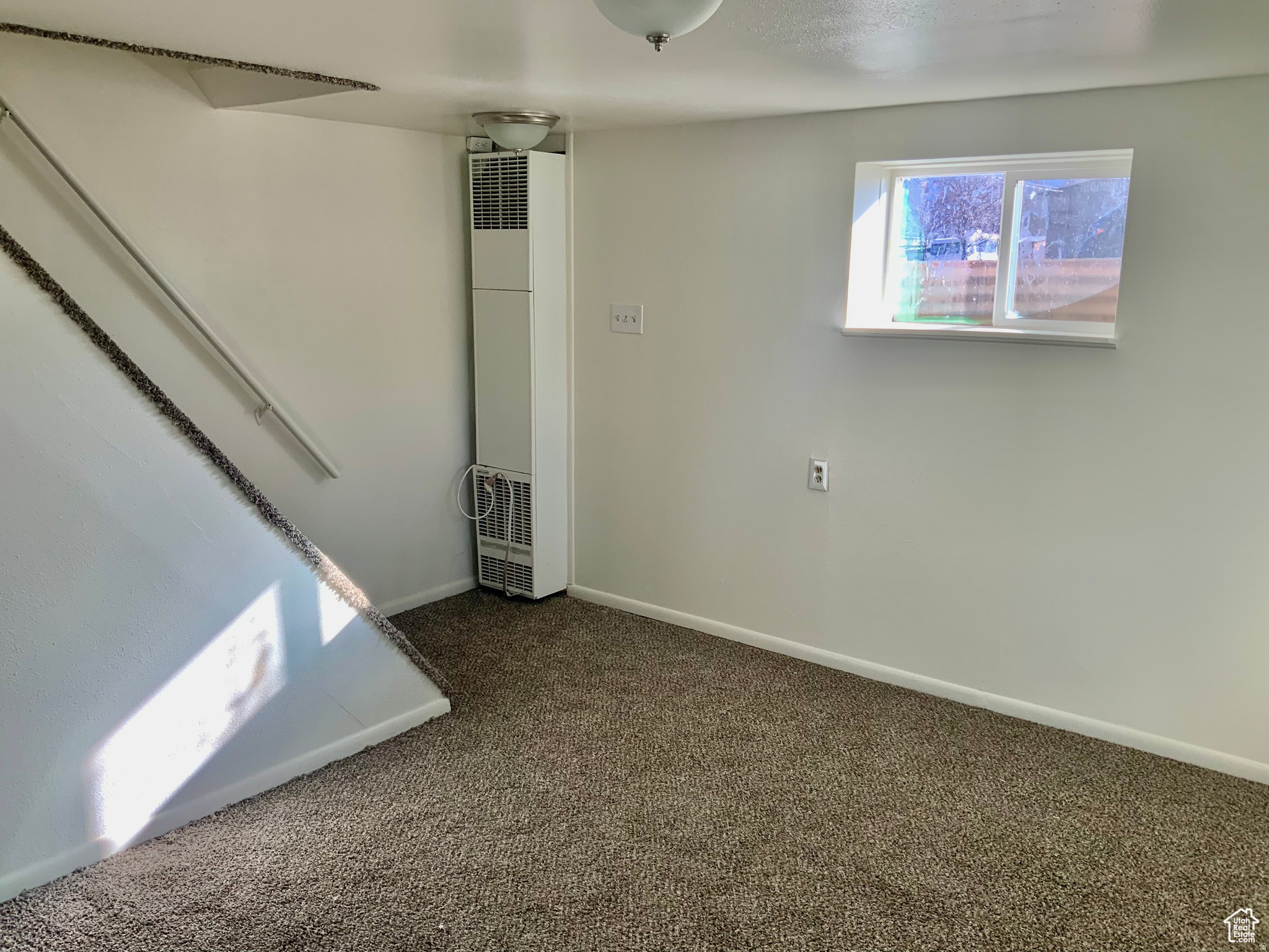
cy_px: 476
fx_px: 1063
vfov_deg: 48.2
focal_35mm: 29
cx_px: 634
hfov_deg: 61.7
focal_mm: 3
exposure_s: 1/120
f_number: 1.8
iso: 25
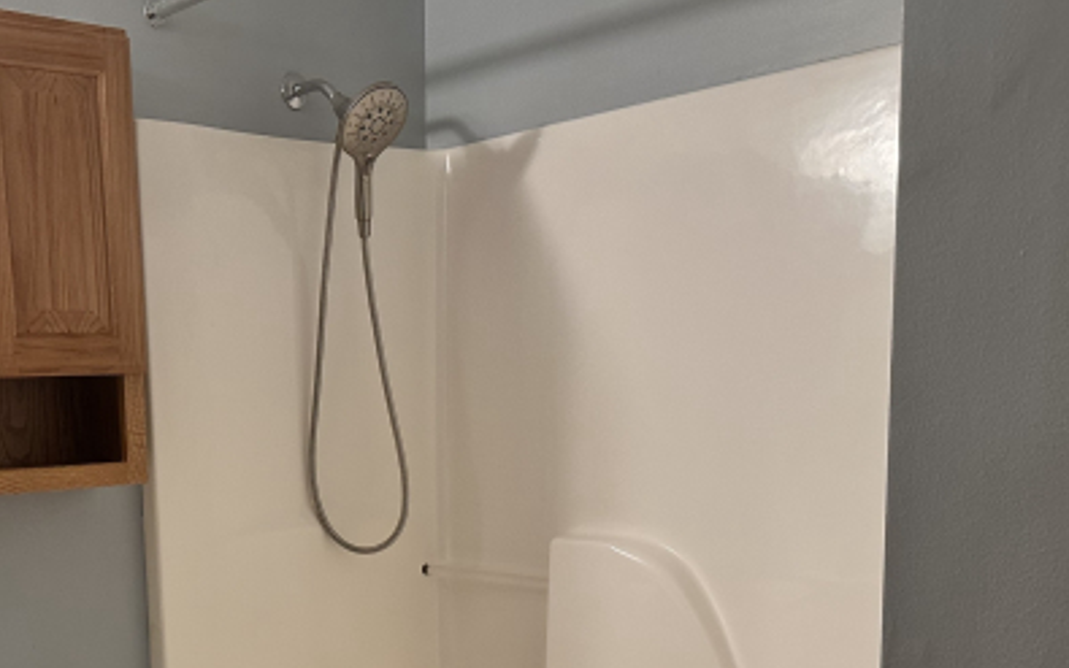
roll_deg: +2.4
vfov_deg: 28.8
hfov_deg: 44.4
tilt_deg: -8.1
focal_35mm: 43
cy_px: 584
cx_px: 242
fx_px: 1253
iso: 320
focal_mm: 6.86
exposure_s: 1/60
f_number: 1.78
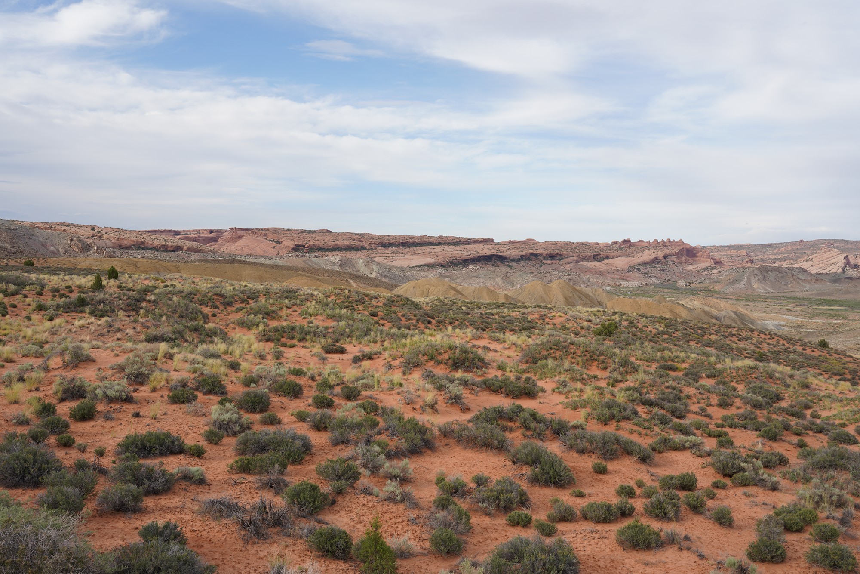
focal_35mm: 34
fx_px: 812
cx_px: 430
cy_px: 287
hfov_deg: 55.8
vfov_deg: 38.9
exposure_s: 1/100
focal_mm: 34
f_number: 10
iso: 100
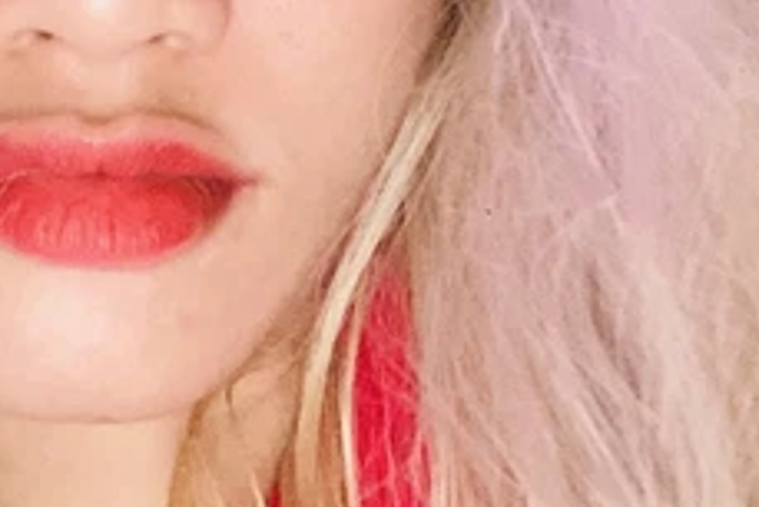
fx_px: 1519
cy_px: -240
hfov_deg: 27.4
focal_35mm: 72
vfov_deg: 17.2
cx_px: 141
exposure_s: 1/27
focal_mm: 2.71
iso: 640
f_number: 2.2
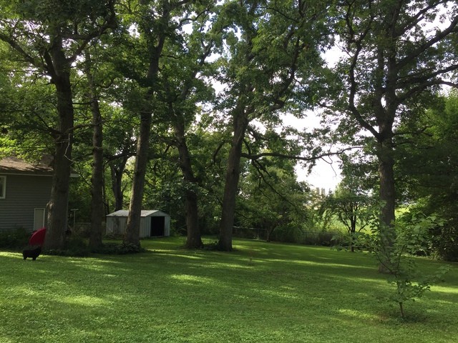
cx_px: 229
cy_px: 172
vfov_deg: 48.2
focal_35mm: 29
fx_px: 384
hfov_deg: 61.7
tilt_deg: +6.1
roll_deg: -0.5
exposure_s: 1/267
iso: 32
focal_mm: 4.15
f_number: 2.2
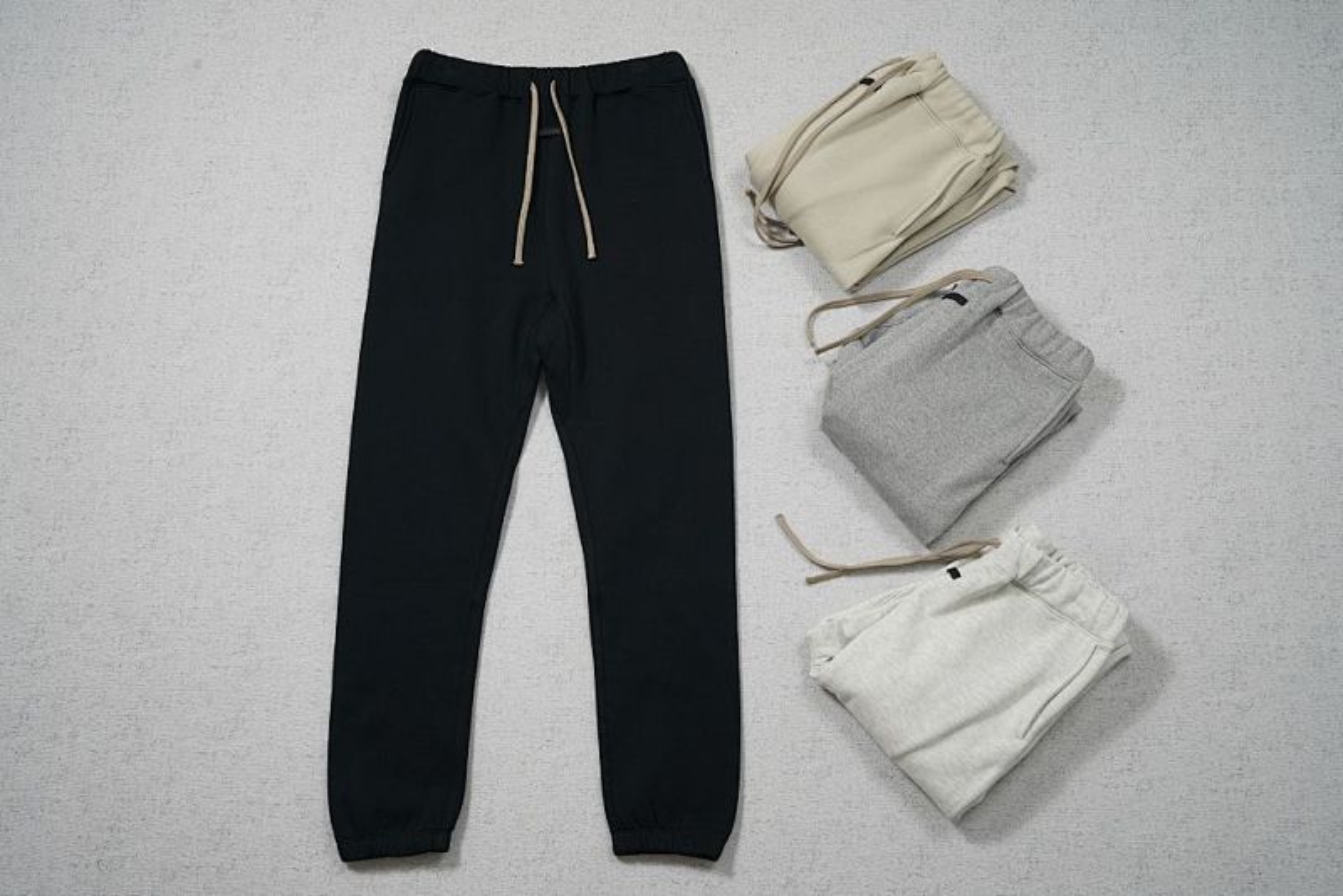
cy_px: 448
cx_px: 672
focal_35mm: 33
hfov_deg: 57.2
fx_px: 1231
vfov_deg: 40.0
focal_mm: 33
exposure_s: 1/100
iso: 1600
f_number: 11
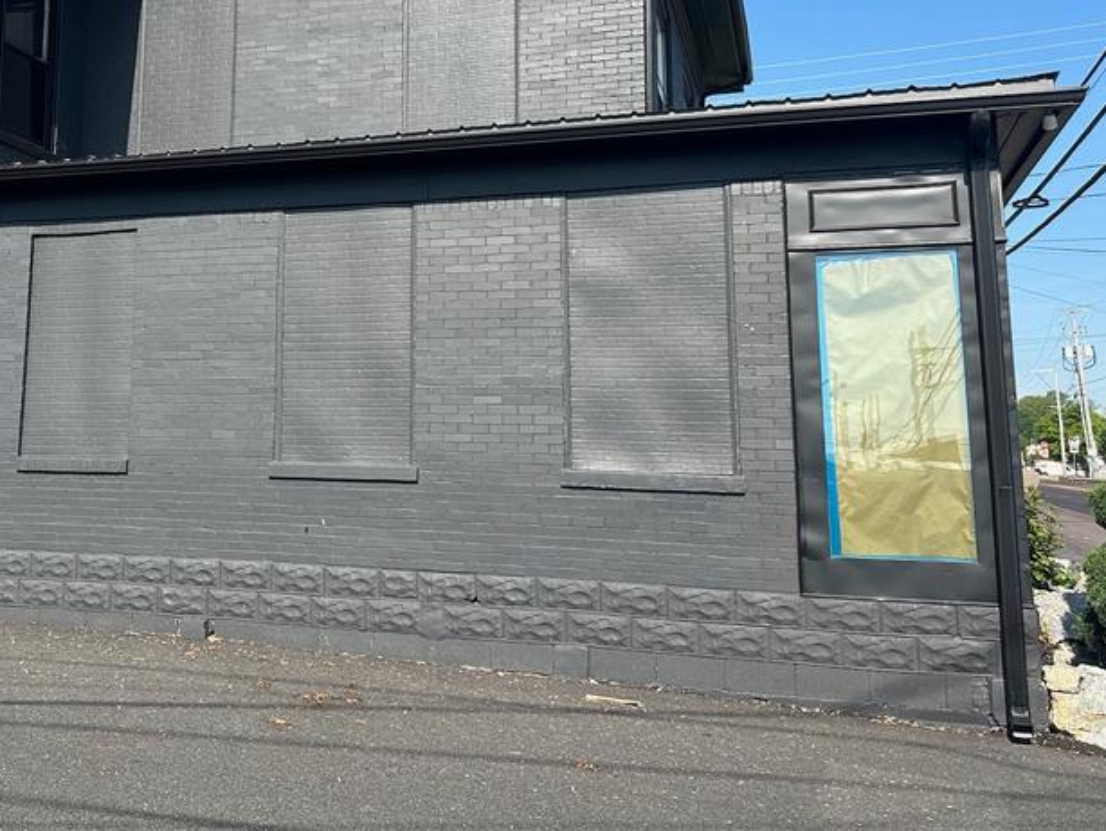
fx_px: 1279
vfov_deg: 35.5
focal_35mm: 40
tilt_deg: +10.5
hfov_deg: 45.0
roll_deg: -0.9
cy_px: 258
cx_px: 258
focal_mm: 6.86
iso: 80
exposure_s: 1/2967
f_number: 1.78
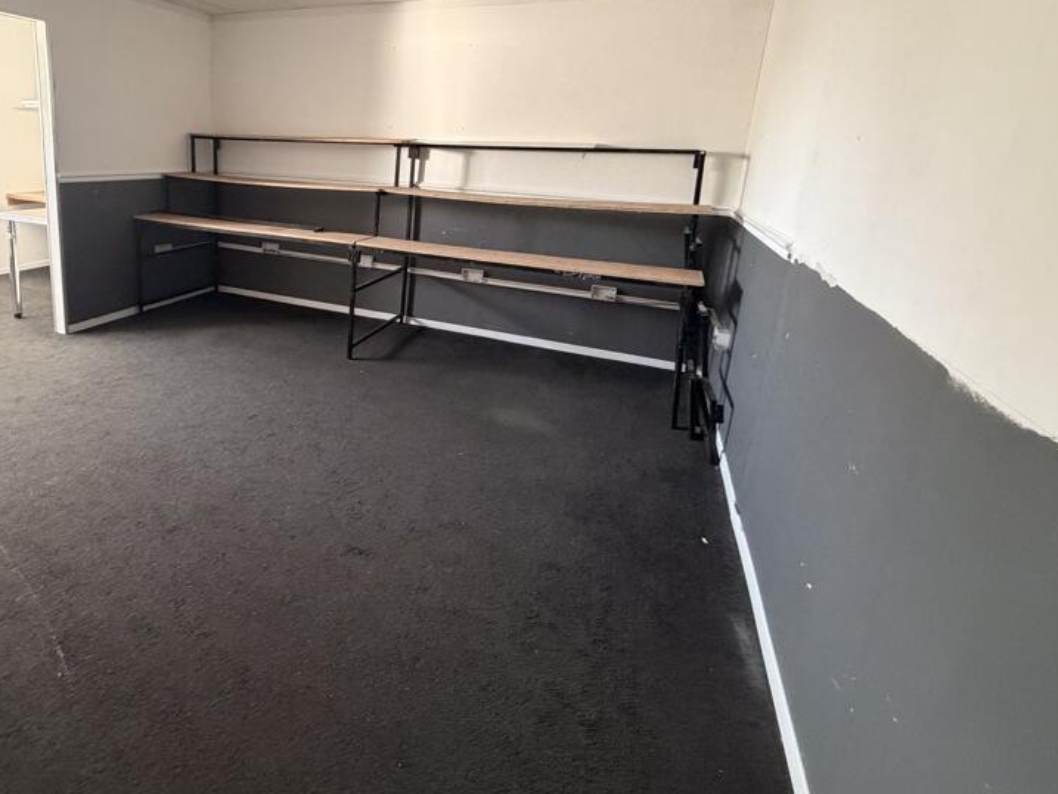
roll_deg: -3.0
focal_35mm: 20
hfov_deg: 78.9
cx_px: 348
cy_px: 286
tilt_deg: -11.9
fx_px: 611
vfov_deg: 64.8
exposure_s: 1/60
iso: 400
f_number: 2.2
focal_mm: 2.22
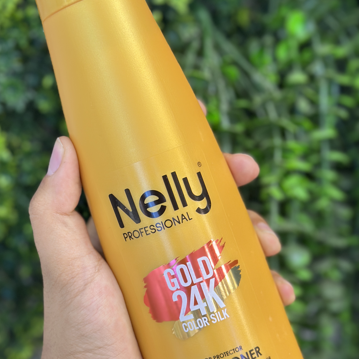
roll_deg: -0.5
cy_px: 220
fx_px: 810
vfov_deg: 24.9
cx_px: 156
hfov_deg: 25.0
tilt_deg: -7.5
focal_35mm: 69
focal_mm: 6.86
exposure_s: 1/100
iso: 160
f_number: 1.78
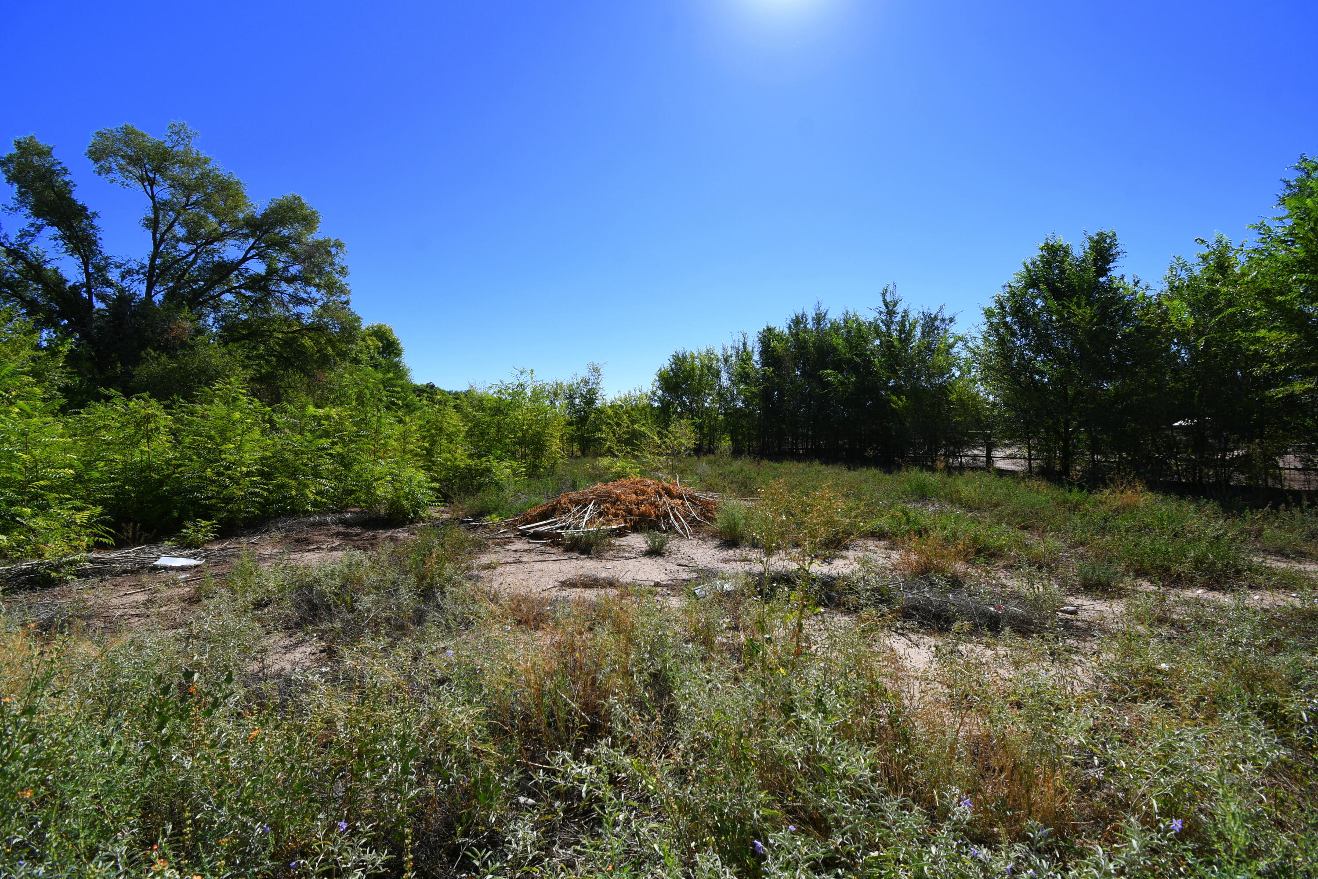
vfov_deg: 77.3
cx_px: 659
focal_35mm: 15
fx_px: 549
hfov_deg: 100.4
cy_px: 440
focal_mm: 10
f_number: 8
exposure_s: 1/250
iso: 100
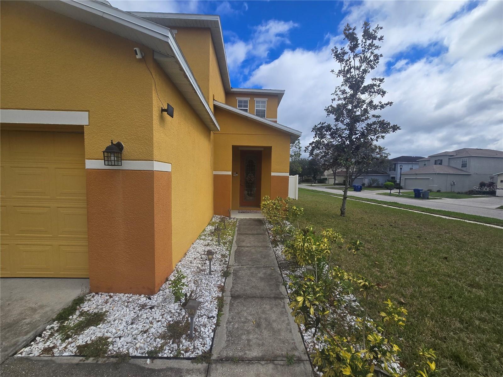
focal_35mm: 13
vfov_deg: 89.9
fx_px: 189
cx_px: 252
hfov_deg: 106.2
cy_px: 188
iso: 50
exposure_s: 1/3177
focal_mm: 2.2
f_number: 2.2
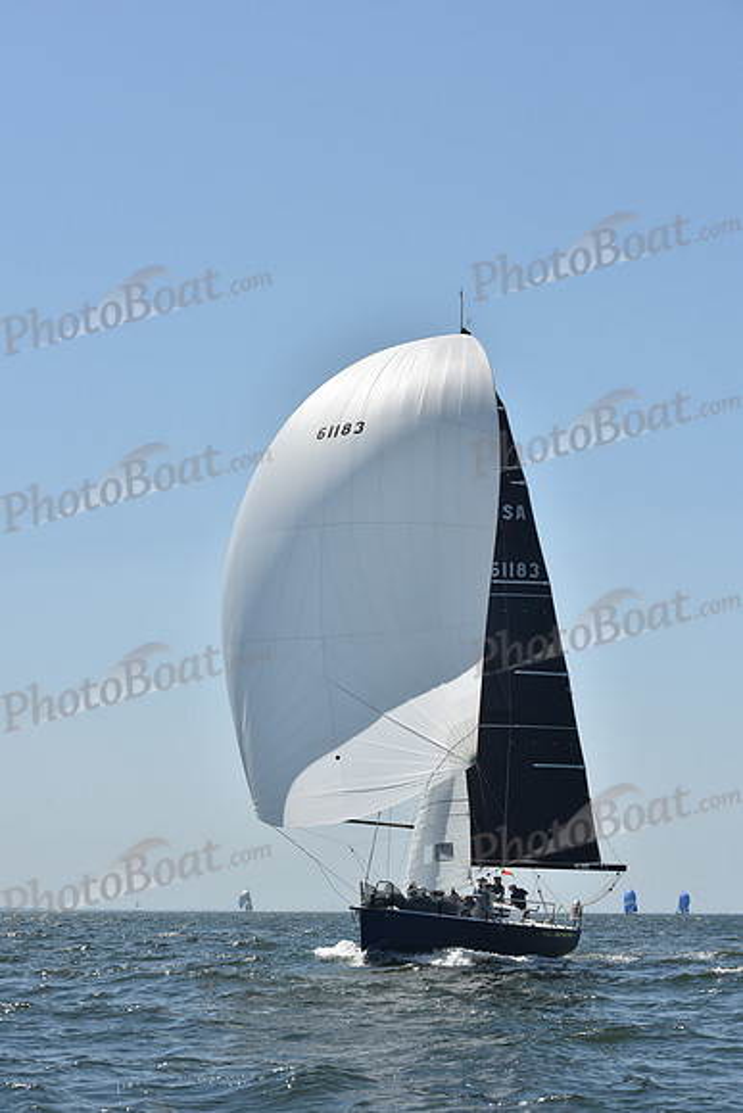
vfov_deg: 24.8
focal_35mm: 82
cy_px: 556
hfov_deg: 16.7
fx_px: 2537
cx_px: 372
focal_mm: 82
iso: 250
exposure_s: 1/1250
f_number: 9
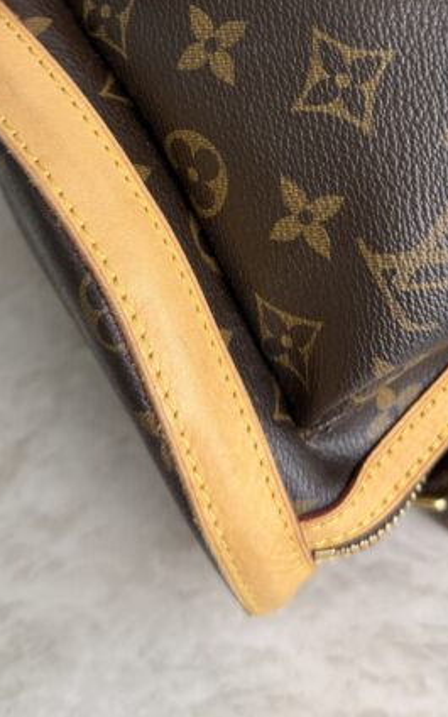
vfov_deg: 40.2
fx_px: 938
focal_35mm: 48
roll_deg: +4.2
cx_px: 318
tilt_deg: -41.6
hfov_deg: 26.6
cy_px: 149
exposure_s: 1/120
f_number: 1.78
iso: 100
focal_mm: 6.76
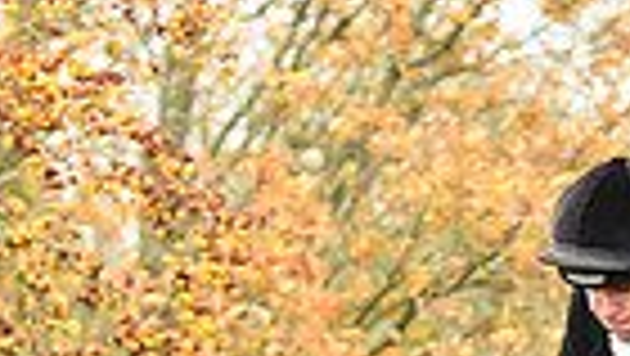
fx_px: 8860
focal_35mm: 530
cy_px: 865
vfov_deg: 2.3
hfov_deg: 4.1
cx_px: 788
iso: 6400
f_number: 5.6
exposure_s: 1/1250
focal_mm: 122
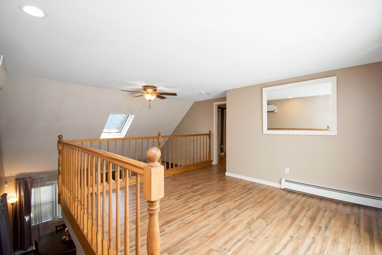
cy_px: 128
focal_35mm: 15
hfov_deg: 100.4
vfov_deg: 77.3
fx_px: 159
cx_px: 191
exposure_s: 1/125
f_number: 5.6
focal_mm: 10
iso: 640
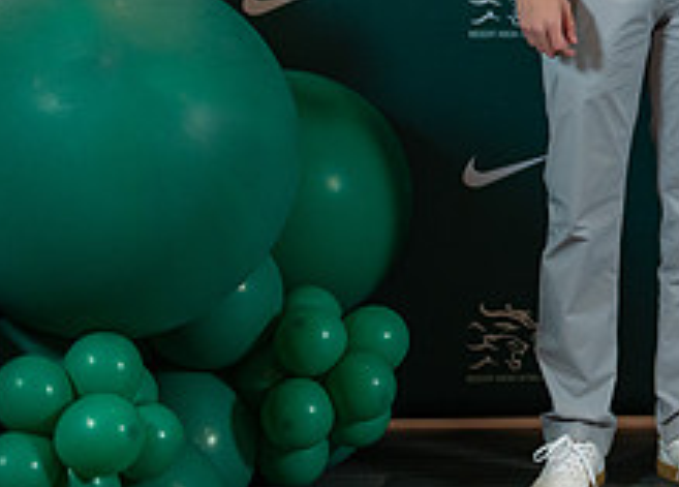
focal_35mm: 141
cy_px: -59
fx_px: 2722
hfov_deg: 13.7
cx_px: 887
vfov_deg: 10.1
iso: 500
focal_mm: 50
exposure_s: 1/320
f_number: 1.2
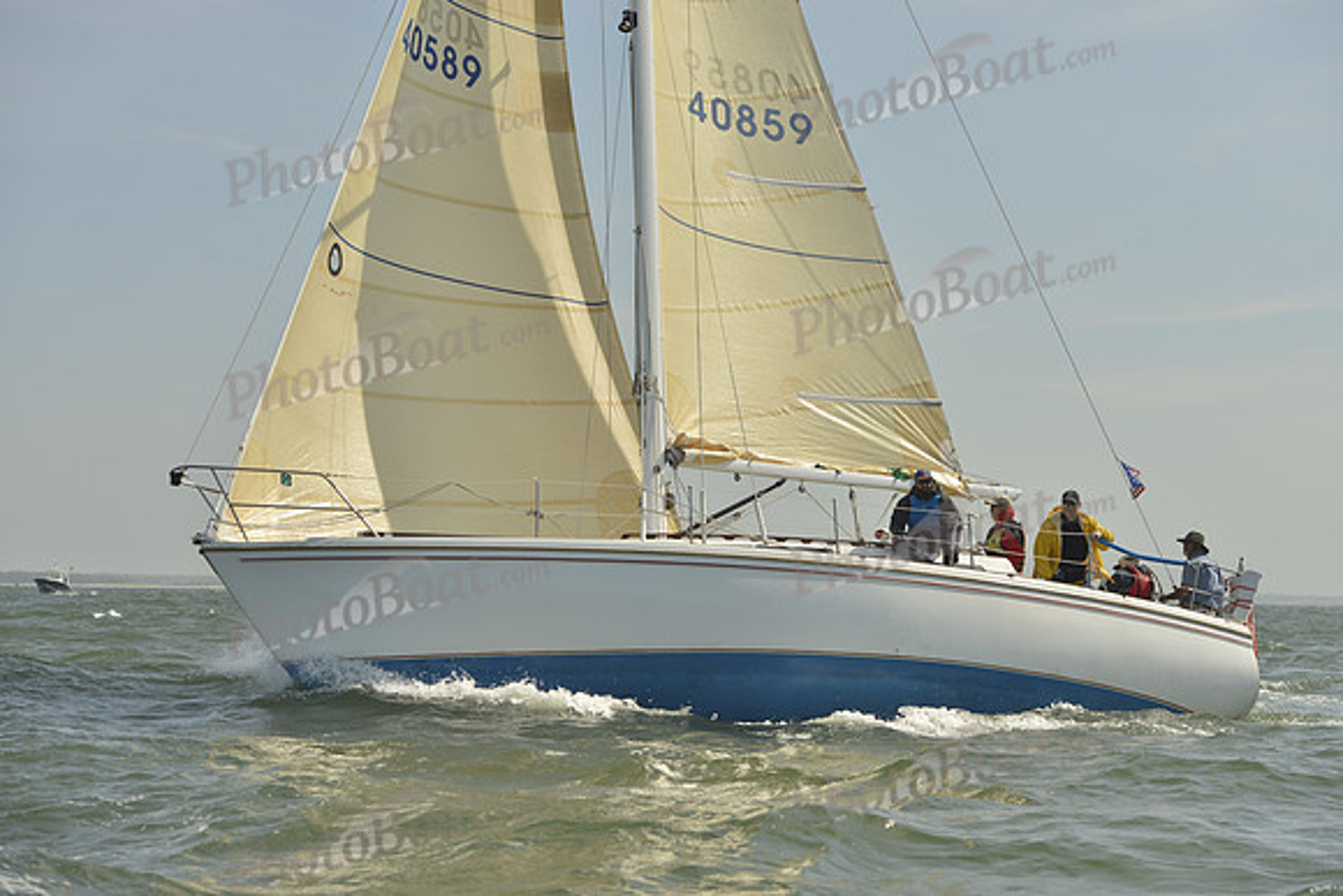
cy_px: 448
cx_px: 672
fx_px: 2612
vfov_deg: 19.5
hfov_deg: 28.8
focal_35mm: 70
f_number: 7.1
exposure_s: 1/1600
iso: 200
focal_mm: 70
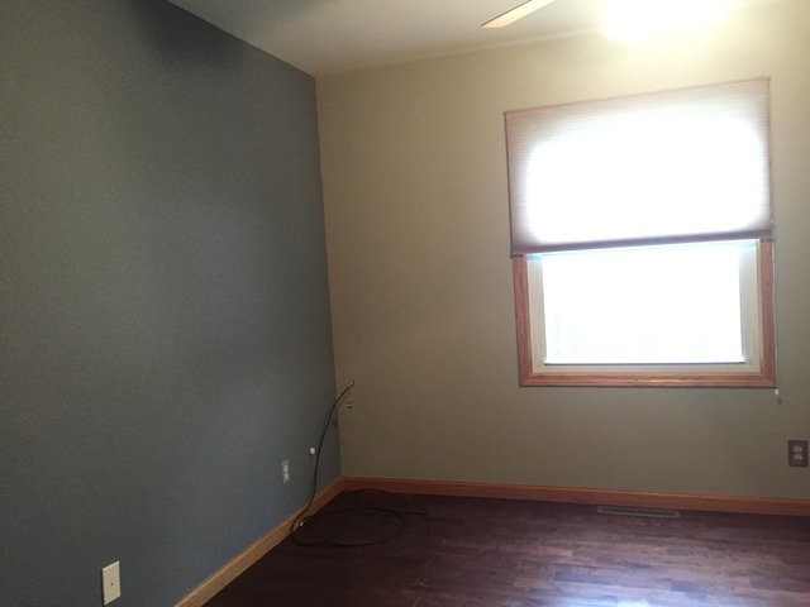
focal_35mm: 29
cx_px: 405
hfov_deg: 61.7
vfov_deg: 48.2
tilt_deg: -3.3
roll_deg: +4.0
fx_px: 679
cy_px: 304
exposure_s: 1/15
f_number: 2.2
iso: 320
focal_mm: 4.15
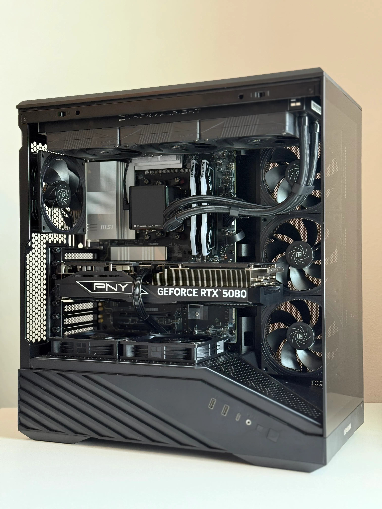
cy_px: 254
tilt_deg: +0.7
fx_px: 706
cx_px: 191
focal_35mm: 48
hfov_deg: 30.3
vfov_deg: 39.7
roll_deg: -1.1
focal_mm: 6.76
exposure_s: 1/40
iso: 200
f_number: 1.78
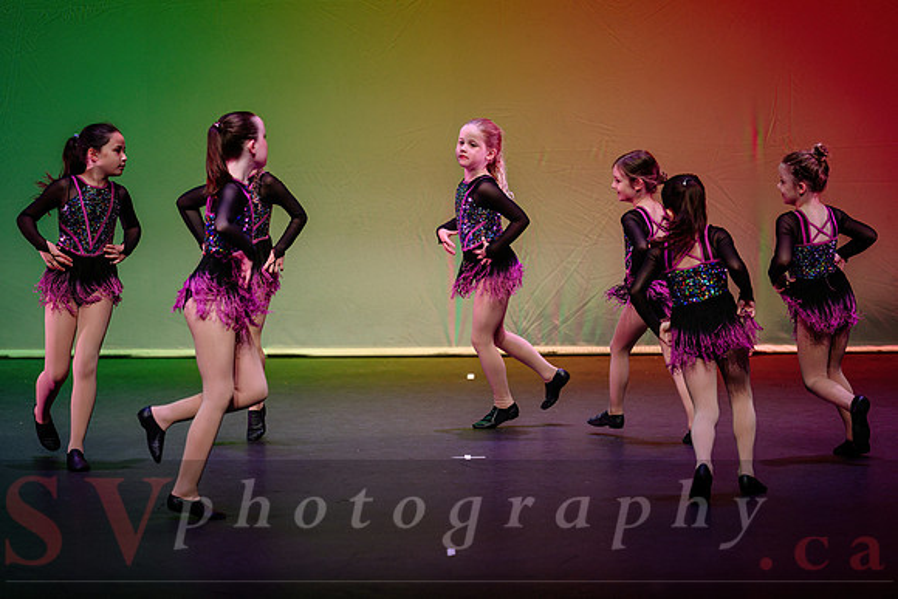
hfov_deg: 11.1
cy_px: 300
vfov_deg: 7.4
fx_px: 4616
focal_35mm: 185
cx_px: 423
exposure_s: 1/640
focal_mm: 175
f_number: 2.8
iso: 1600
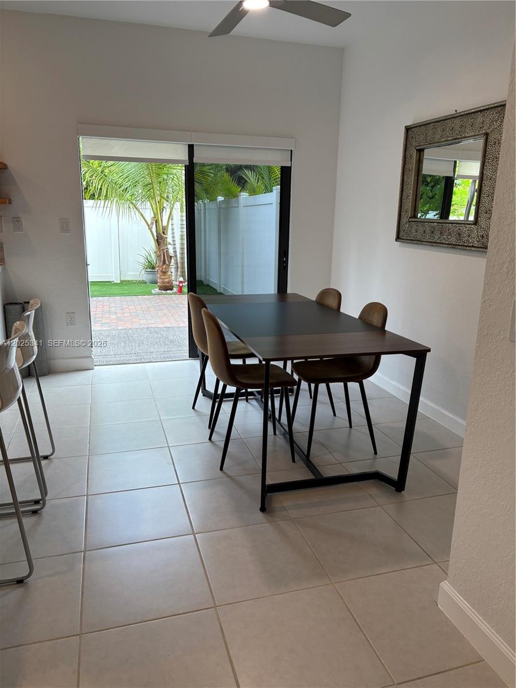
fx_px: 517
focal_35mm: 26
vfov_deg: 67.3
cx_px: 258
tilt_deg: -13.0
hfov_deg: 53.1
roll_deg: -2.0
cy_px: 344
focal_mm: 5.96
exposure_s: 1/140
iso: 50
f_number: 1.6
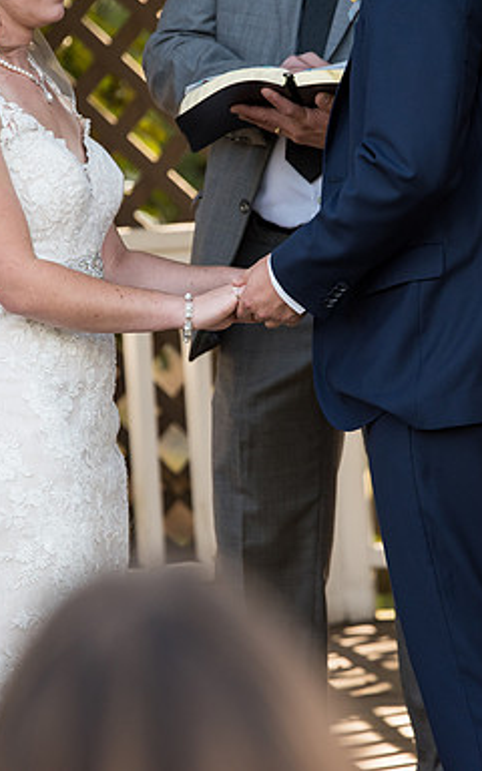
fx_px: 6473
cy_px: 384
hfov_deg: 4.3
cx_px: 347
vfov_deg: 6.8
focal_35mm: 308
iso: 640
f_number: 4.5
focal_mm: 200
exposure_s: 1/400
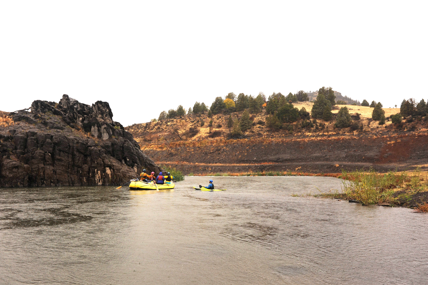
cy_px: 142
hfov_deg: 54.5
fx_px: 416
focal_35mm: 35
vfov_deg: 37.8
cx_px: 214
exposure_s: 1/500
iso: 500
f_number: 6.3
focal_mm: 35
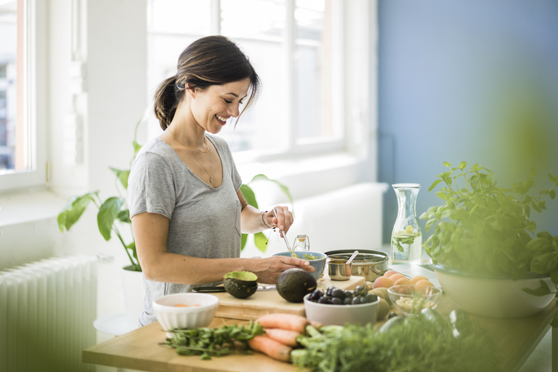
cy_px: 186
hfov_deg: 36.2
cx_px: 279
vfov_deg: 24.6
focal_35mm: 55
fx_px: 853
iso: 160
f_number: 1.8
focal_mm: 55
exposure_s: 1/125
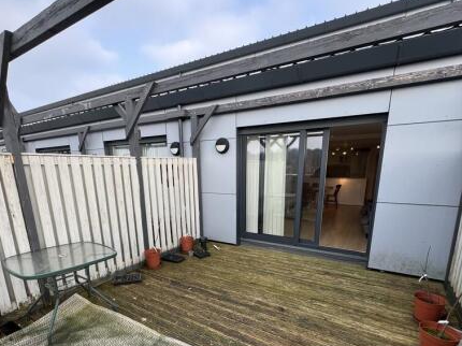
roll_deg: -0.3
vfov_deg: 66.8
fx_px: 253
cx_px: 225
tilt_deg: -13.4
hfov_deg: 84.7
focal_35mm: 19
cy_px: 229
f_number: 2.2
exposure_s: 1/235
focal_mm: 2.22
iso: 40
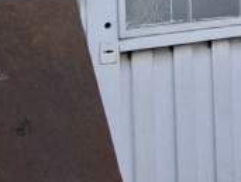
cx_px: 575
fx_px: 649
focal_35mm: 93
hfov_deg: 14.3
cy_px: -49
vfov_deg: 15.3
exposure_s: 1/120
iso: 50
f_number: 2.2
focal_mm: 1.74
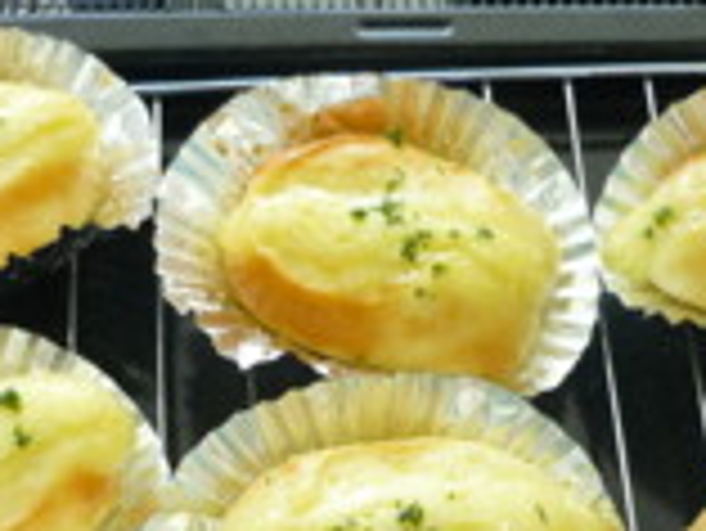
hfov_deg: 23.3
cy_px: 526
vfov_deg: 17.2
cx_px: 364
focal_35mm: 84
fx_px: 1715
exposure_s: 1/50
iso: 100
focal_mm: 5.5
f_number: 2.8
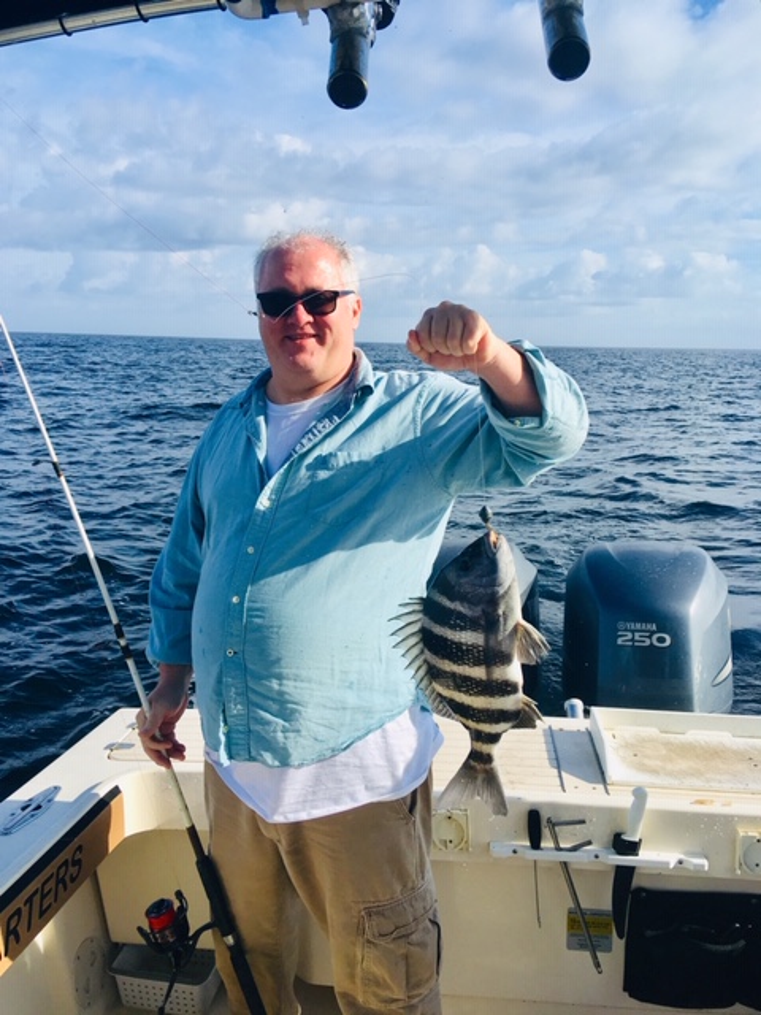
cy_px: 508
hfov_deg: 48.2
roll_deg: -4.6
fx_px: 850
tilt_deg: -10.7
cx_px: 380
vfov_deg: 61.7
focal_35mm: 29
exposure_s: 1/1637
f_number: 2.2
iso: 25
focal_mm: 4.15
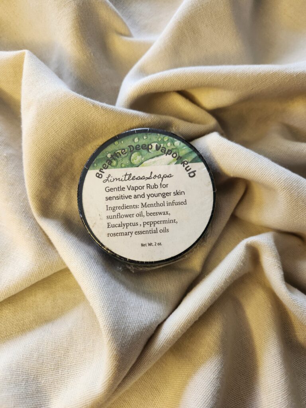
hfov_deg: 58.9
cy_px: 204
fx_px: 271
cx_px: 153
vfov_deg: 73.9
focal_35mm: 23
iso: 160
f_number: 1.8
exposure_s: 1/120
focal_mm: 5.4
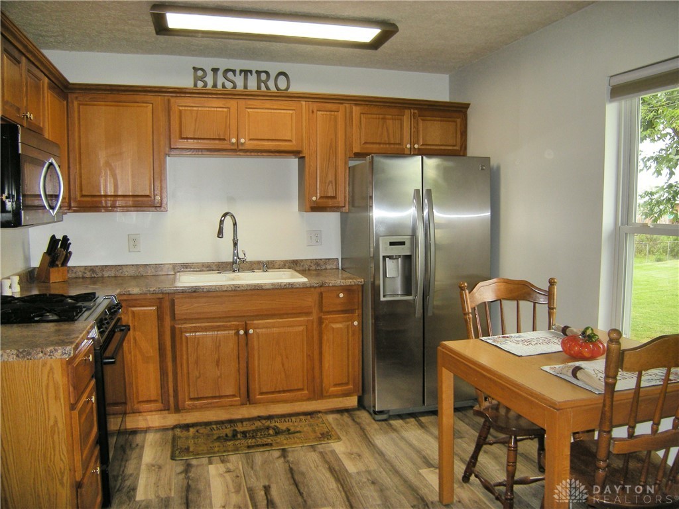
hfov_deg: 63.4
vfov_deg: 49.7
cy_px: 254
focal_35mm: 28
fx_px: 549
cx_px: 340
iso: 88
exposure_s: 1/56.8
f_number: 2.8
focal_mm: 4.7
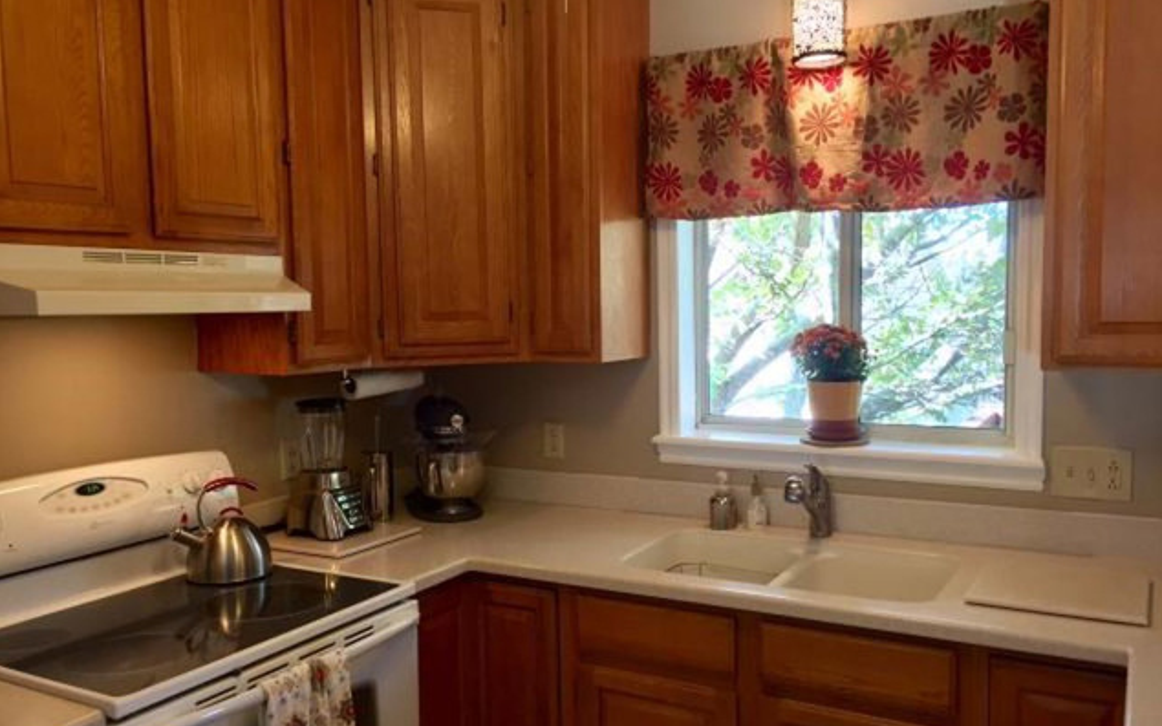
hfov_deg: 61.2
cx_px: 580
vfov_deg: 40.6
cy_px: 379
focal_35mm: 31
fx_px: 982
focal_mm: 4.15
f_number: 2.2
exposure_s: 1/30
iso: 64
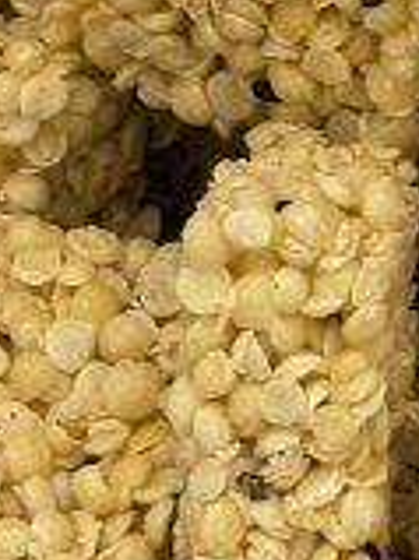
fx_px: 5204
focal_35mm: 322
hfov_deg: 4.6
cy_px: -928
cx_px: 768
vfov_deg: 5.8
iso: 200
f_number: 2
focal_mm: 5.75
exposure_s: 1/50
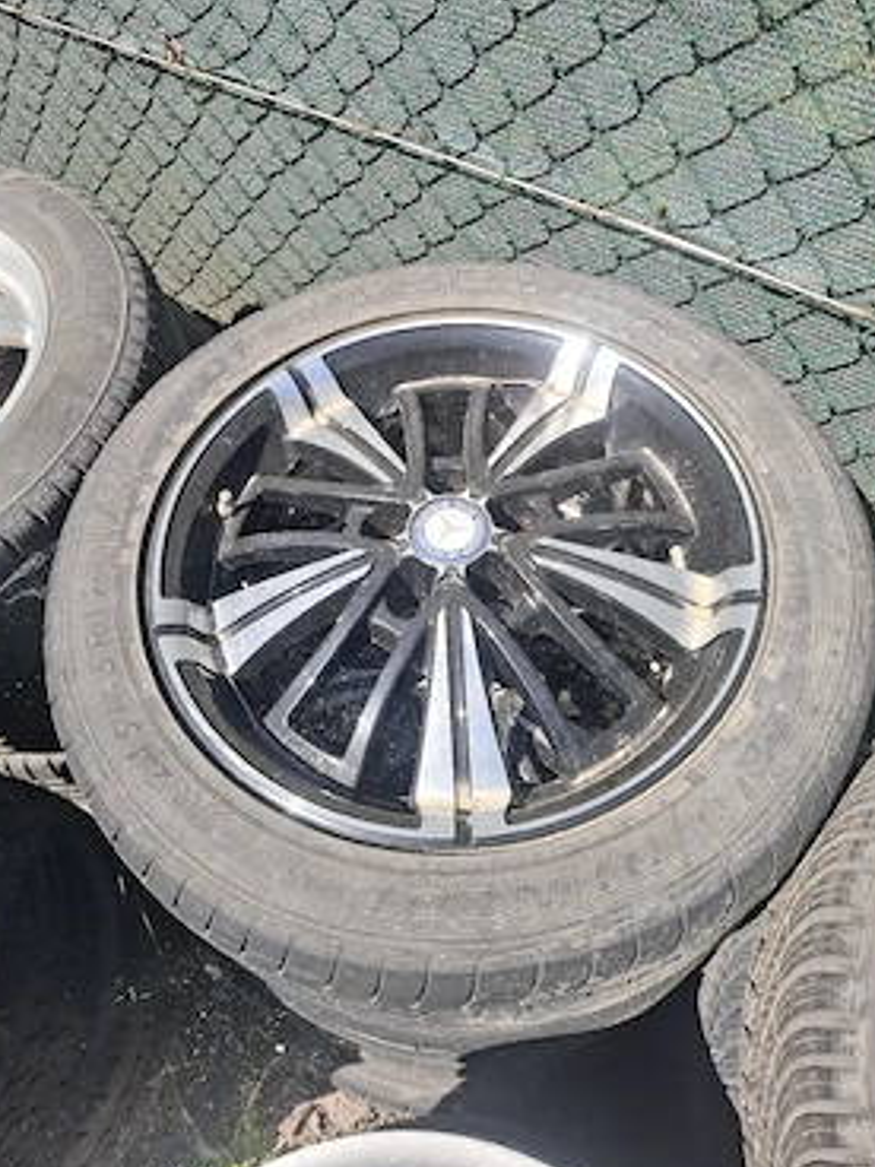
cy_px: 549
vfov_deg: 69.3
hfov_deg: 54.9
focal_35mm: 25
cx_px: 434
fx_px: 843
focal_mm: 5.54
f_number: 1.8
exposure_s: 1/1111
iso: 50
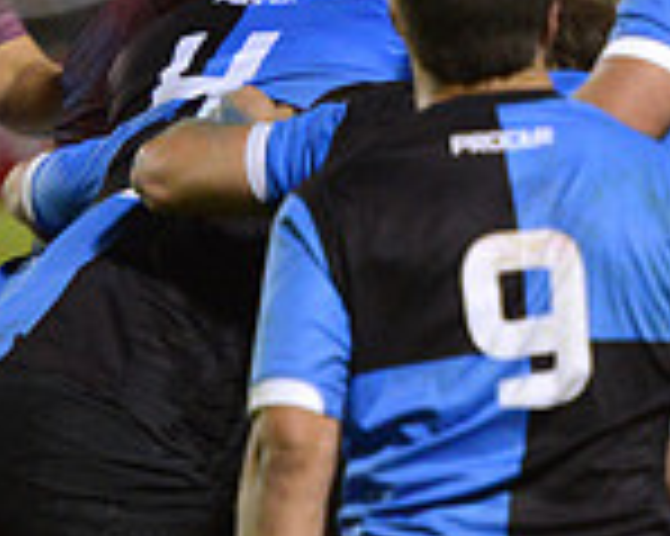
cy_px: -300
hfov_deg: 2.3
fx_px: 16685
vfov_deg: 1.8
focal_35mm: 842
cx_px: 755
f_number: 4
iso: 5000
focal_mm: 230
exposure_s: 1/500
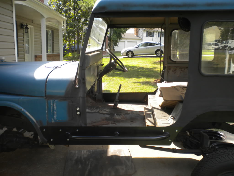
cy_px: 88
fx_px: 237
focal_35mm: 35
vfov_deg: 40.7
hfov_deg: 52.6
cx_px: 117
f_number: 4.6
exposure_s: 1/120
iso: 80
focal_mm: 6.3
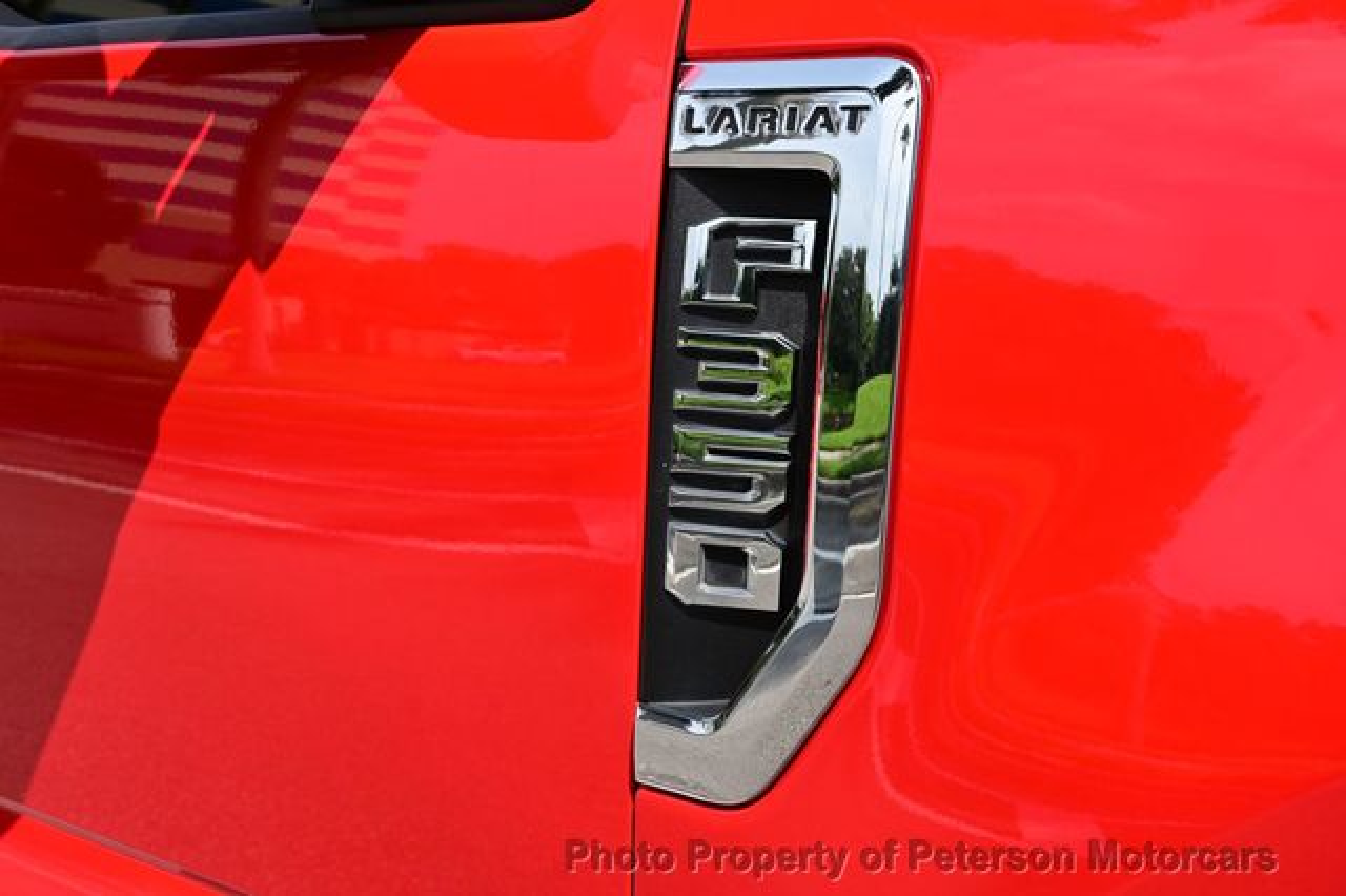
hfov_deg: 43.6
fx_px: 1682
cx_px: 673
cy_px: 448
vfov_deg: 29.8
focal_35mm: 45
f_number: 8
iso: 100
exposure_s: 1/250
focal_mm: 30
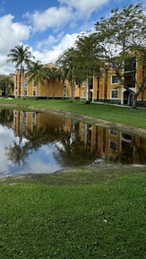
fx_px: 185
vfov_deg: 68.7
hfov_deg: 40.3
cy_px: 97
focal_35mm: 27
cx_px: 20
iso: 40
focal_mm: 2.22
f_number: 2.2
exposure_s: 1/1927
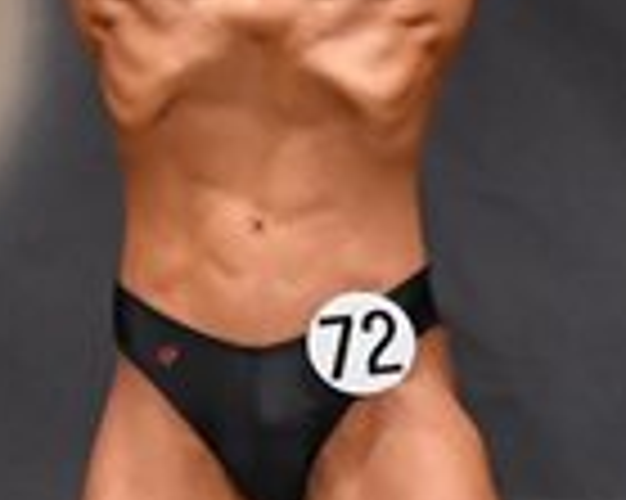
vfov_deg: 1.5
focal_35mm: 1057
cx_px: 277
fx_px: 19569
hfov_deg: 1.8
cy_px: 324
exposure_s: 1/400
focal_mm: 135
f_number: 5.6
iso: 6400
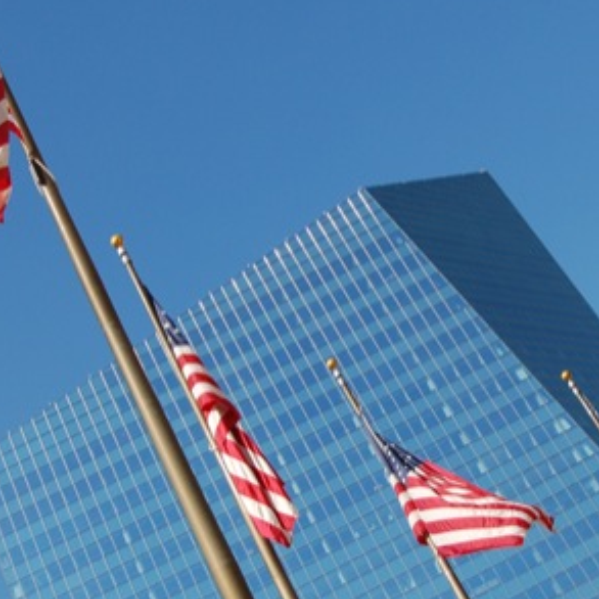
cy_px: 281
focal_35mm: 78
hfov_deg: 22.1
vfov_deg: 22.2
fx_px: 1527
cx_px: 380
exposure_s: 1/320
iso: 200
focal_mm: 28
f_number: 9
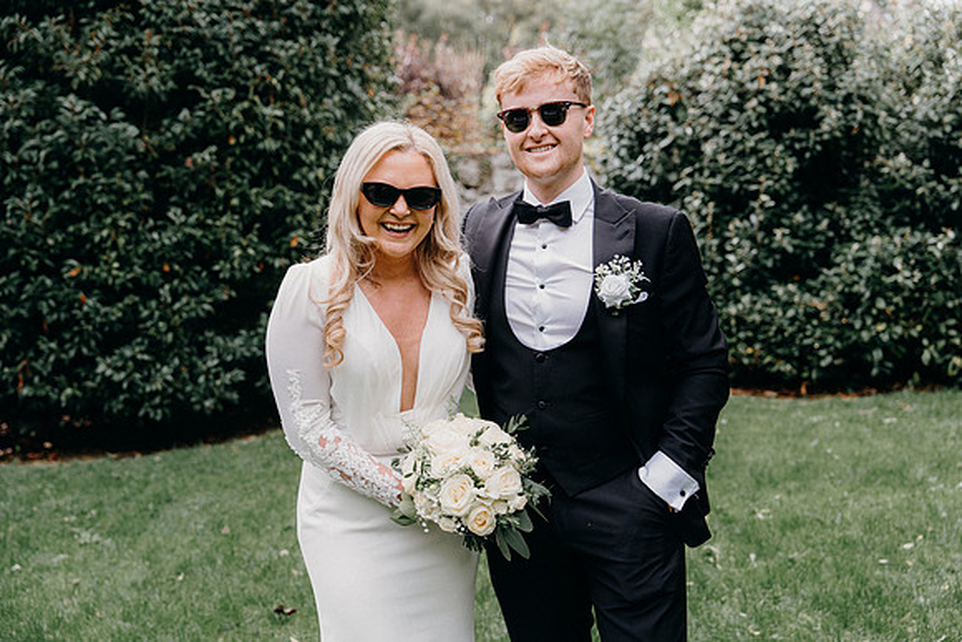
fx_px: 1283
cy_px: 321
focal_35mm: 48
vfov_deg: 28.1
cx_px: 481
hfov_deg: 41.1
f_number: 3.5
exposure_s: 1/200
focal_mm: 48
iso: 125
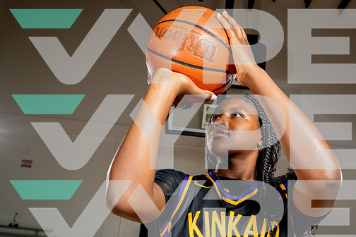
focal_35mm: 38
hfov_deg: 50.6
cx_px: 191
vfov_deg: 35.0
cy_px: 132
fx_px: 376
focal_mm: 33
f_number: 5.6
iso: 200
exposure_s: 1/250
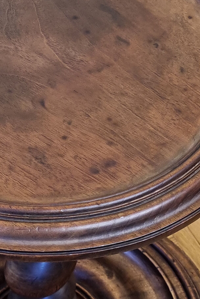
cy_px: 86
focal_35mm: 60
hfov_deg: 22.3
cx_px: 38
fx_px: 500
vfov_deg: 32.9
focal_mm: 5.4
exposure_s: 1/100
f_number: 1.8
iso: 160
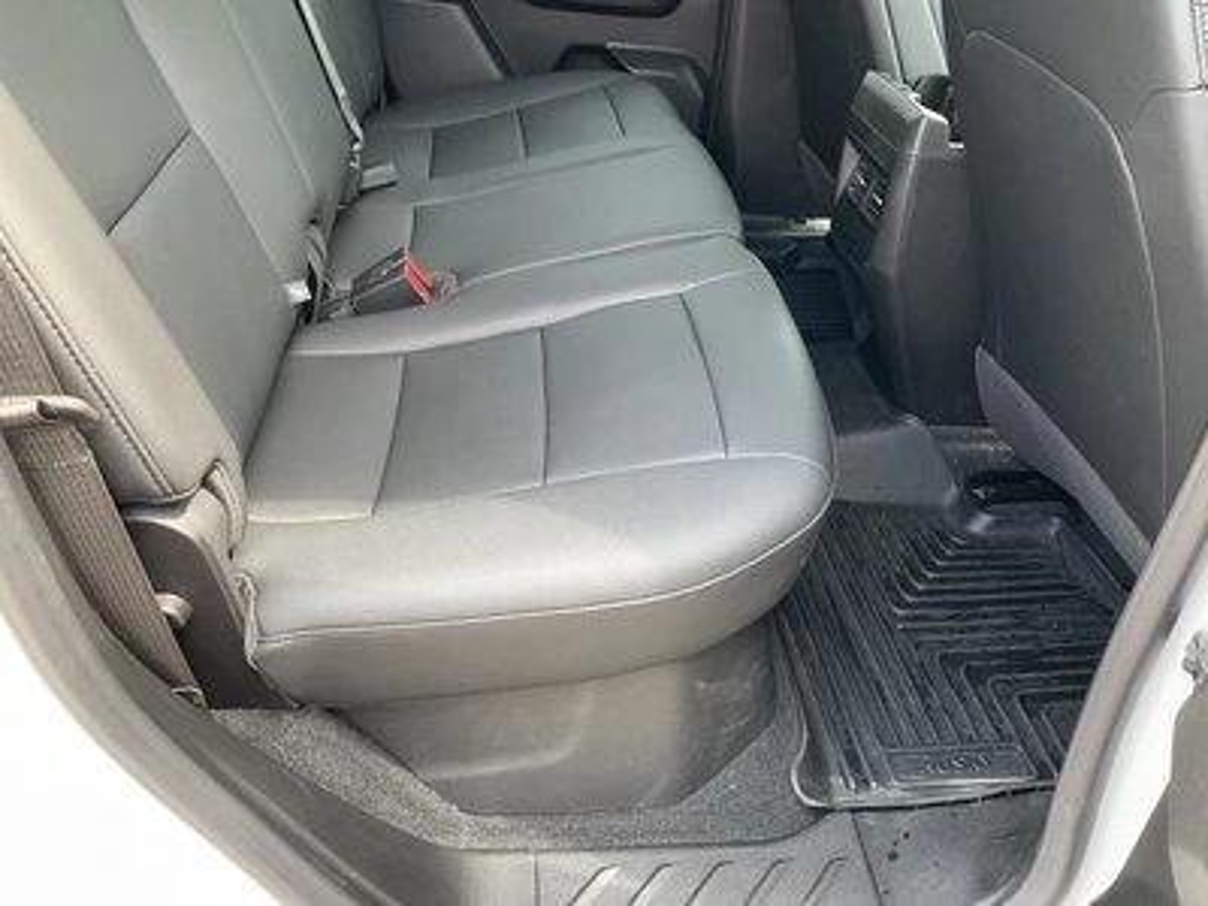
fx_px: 1012
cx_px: 604
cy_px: 453
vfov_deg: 48.2
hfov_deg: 61.7
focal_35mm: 29
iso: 64
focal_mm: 3
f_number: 1.8
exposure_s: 1/109
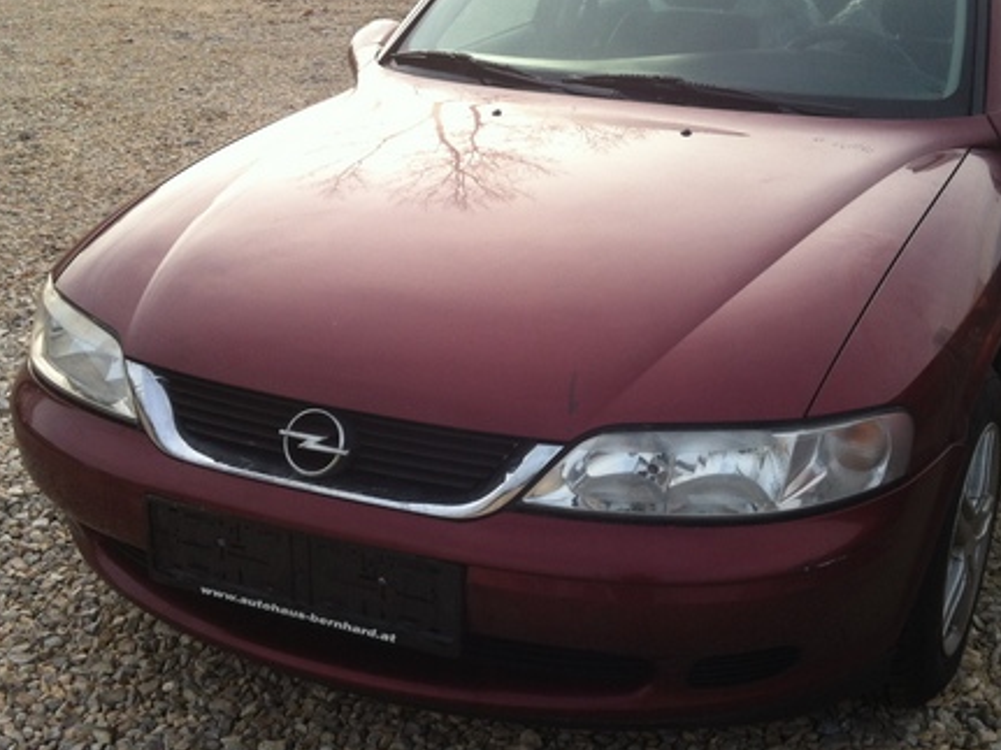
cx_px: 639
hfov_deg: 36.6
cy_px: 362
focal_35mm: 52
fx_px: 1503
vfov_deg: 28.0
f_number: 2.8
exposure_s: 1/397
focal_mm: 3.85
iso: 80
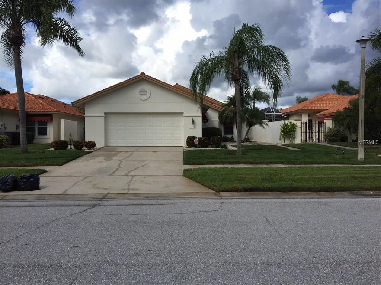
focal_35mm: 29
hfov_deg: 61.7
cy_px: 142
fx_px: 319
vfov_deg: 48.2
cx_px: 190
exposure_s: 1/2825
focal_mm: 4.15
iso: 32
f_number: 2.2
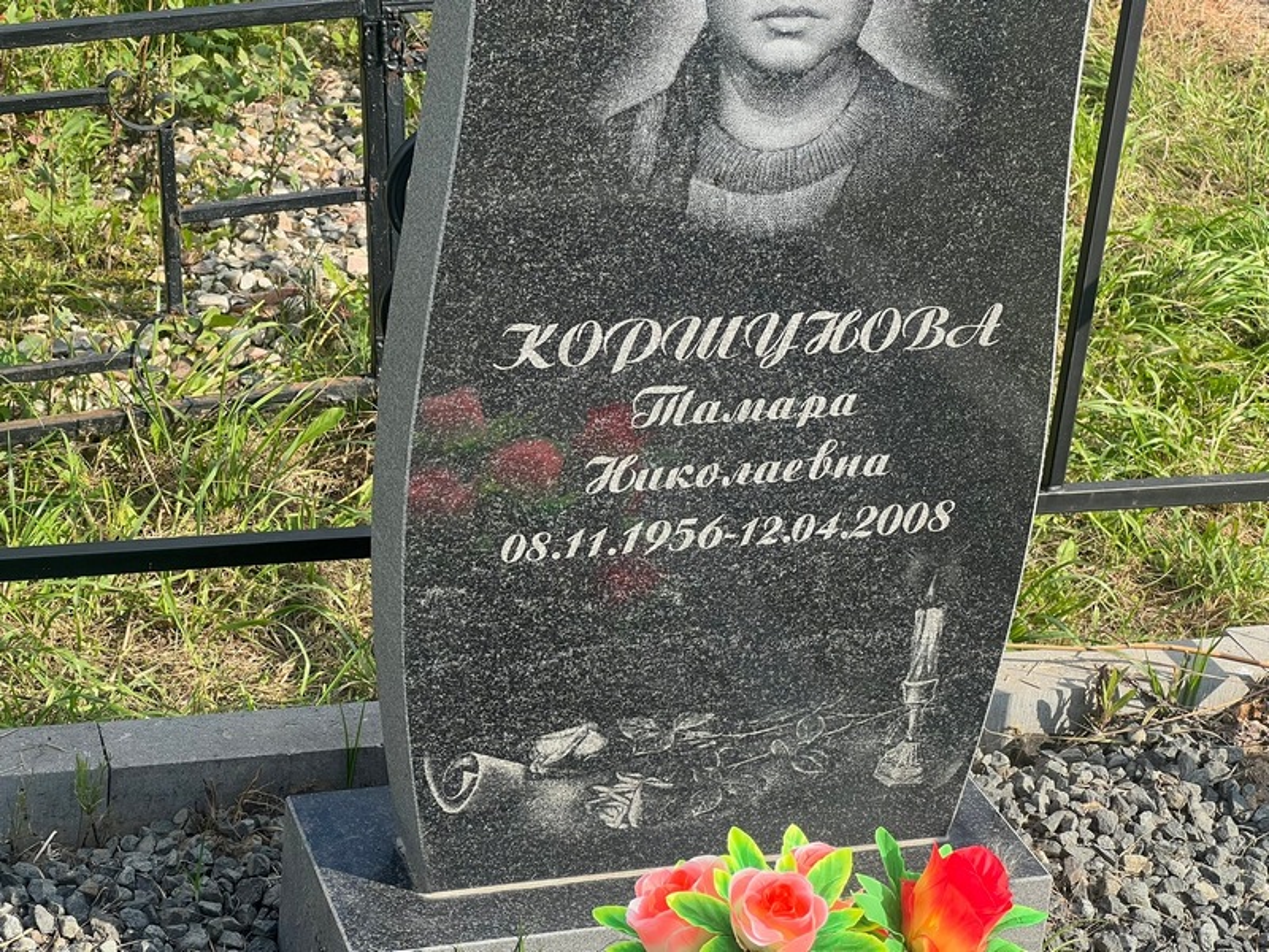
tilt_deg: -25.2
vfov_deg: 19.1
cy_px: 476
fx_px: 2823
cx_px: 634
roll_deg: -5.0
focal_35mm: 77
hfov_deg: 25.3
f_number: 2.8
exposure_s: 1/314
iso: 25
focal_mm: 9
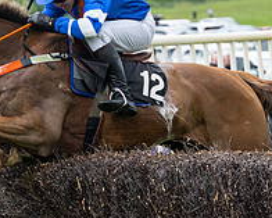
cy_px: 143
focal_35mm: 260
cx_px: 86
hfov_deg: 7.4
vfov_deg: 6.0
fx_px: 2094
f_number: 2.8
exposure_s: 1/2500
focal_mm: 74
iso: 400
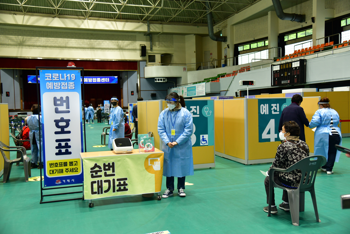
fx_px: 340
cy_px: 117
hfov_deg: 54.4
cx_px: 175
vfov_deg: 37.9
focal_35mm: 35
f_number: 4
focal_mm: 35
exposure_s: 1/250
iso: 1250
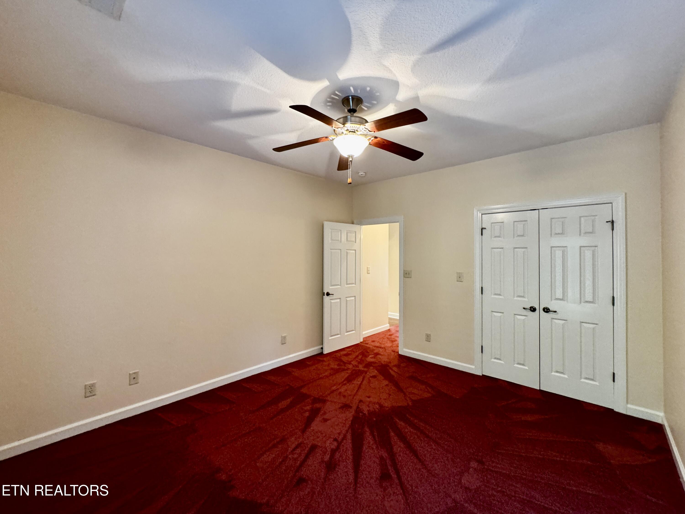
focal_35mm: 14
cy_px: 257
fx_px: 277
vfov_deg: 85.7
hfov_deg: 102.1
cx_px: 342
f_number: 2.2
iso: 320
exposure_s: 1/60
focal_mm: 2.22
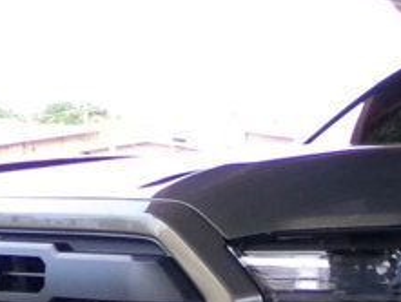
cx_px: 503
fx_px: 1287
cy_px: 406
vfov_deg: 12.9
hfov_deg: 16.8
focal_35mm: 111
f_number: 11.07
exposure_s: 1/60
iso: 454
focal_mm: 4.3
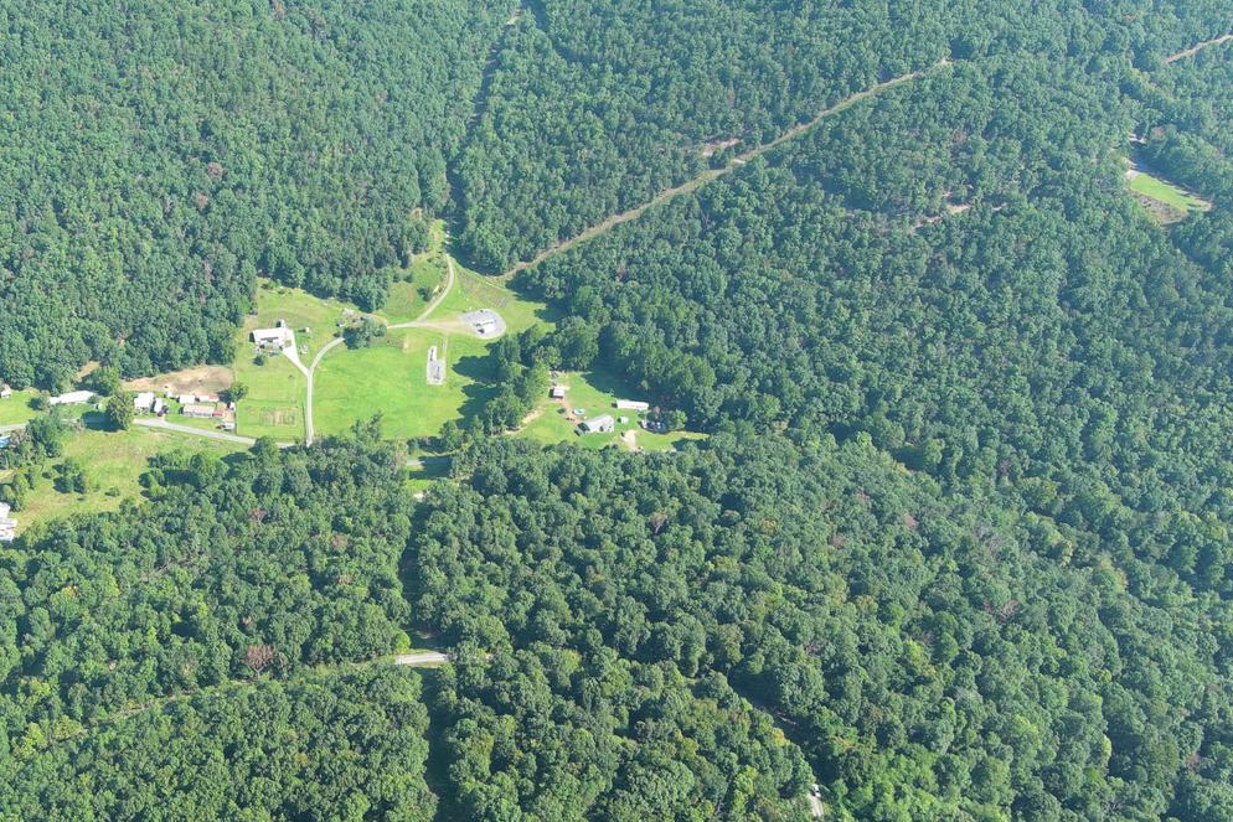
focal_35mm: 42
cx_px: 347
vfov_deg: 31.7
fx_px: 1439
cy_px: 546
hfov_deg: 45.2
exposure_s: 1/305
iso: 100
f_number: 2.8
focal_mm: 10.57
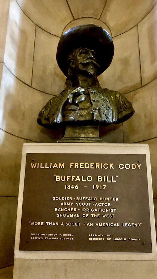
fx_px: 229
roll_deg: +0.1
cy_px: 140
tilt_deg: +15.1
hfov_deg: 37.8
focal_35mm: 31
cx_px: 82
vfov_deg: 62.6
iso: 125
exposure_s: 1/4
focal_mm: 4
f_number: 1.8
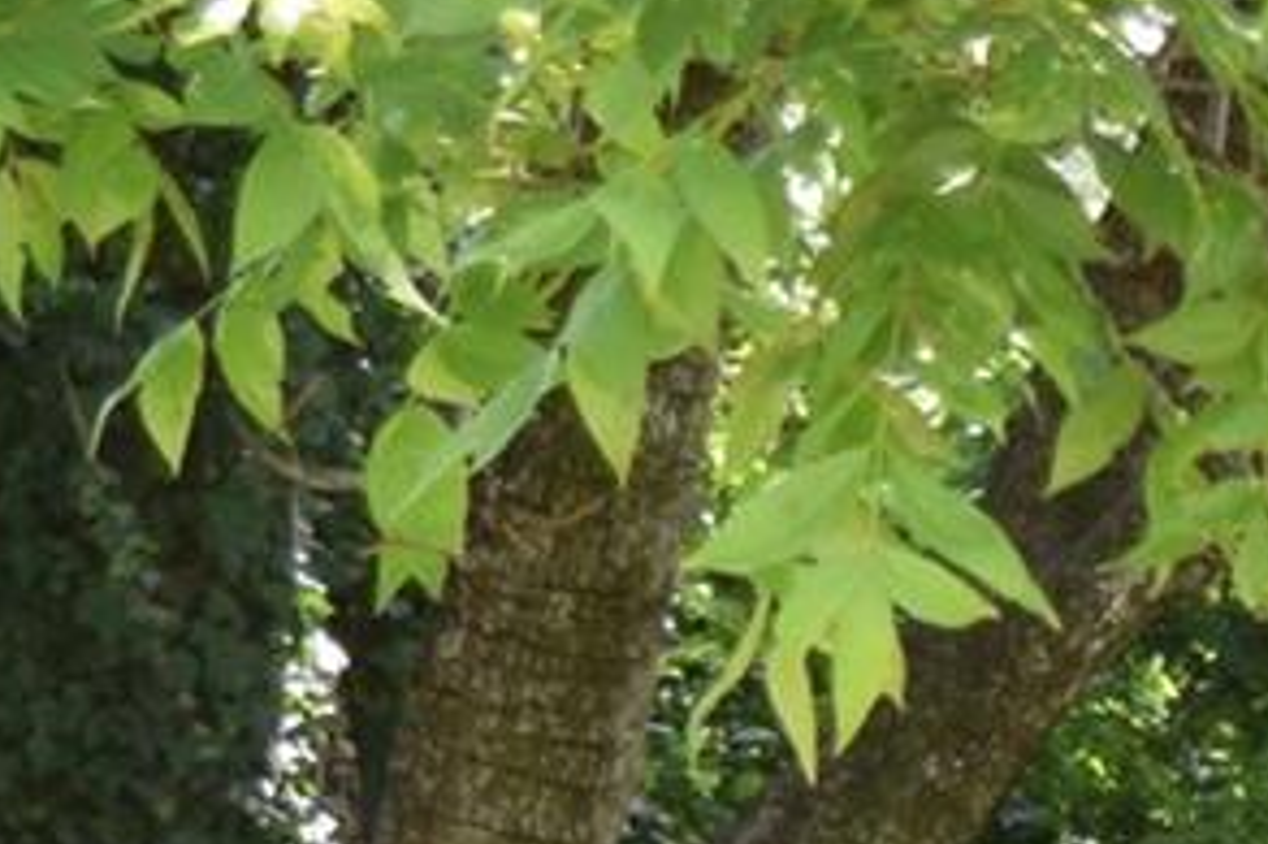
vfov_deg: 4.5
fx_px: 10719
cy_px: 1465
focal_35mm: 304
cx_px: 1337
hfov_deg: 6.7
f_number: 4.2
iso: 100
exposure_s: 1/60
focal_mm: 29
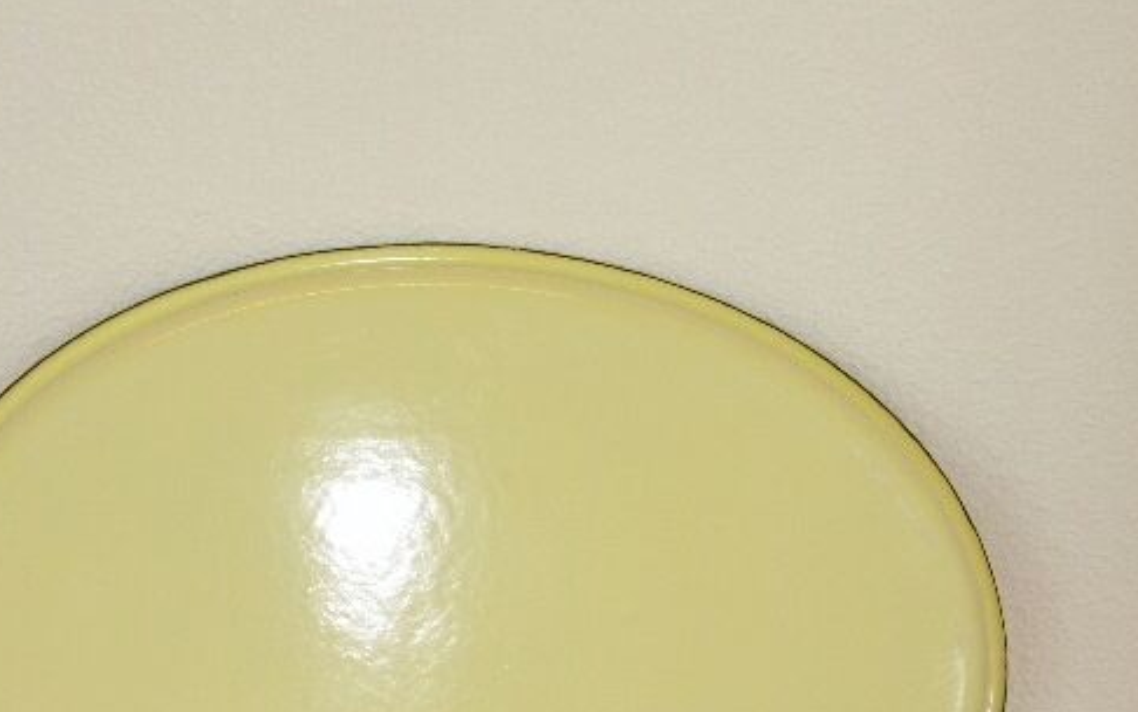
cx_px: 489
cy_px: 534
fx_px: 2078
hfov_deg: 30.6
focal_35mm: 67
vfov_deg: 19.3
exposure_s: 1/80
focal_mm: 12.45
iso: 100
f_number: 3.5
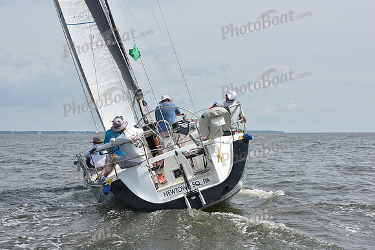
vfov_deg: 19.5
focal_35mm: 70
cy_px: 125
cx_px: 188
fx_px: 729
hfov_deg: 28.8
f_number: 10
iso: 320
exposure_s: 1/1000
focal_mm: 70
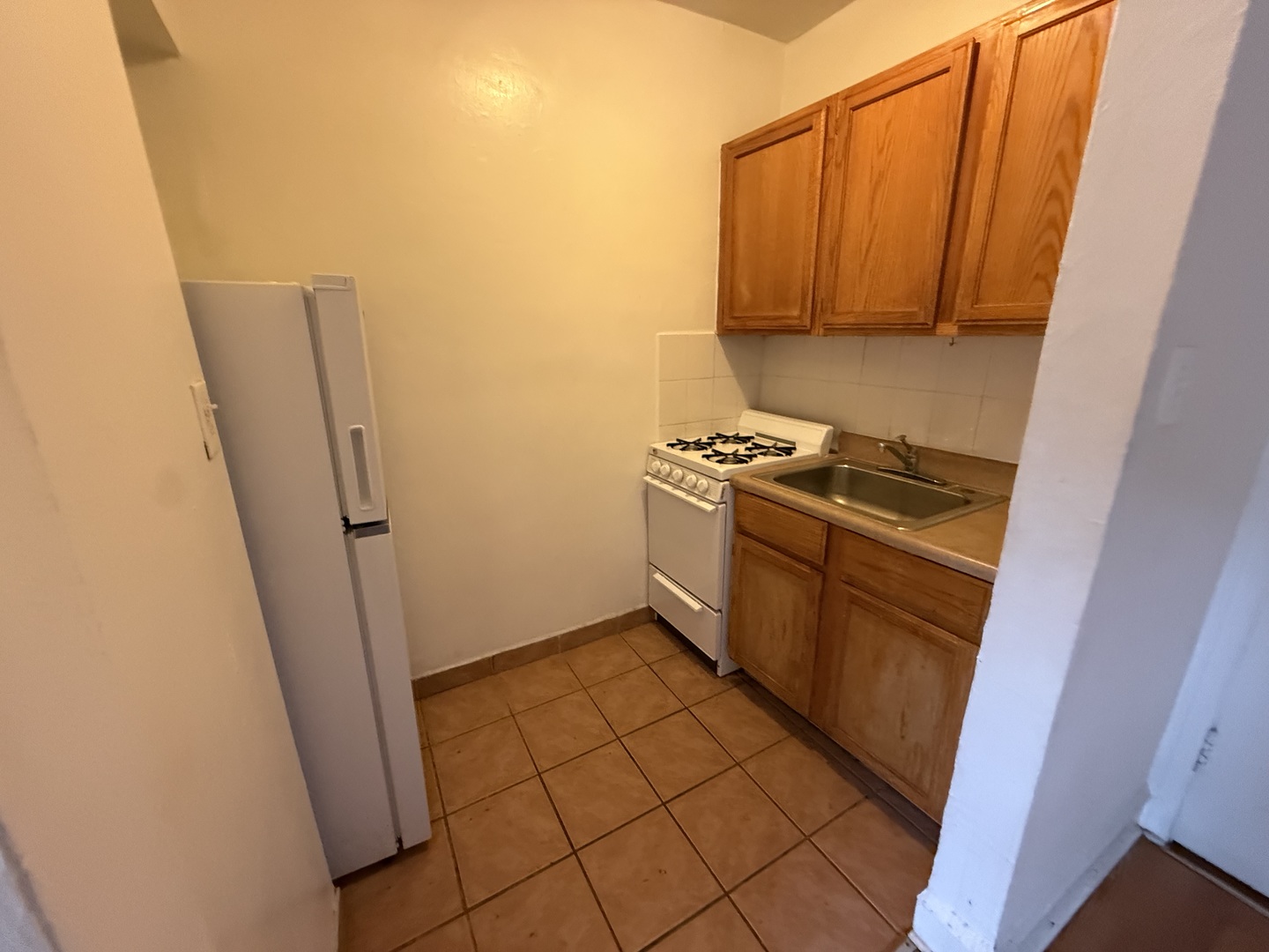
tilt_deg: -12.1
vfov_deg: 85.7
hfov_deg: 102.1
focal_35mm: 14
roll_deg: -1.4
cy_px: 476
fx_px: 513
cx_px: 634
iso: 640
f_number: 2.2
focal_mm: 2.22
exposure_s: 1/60
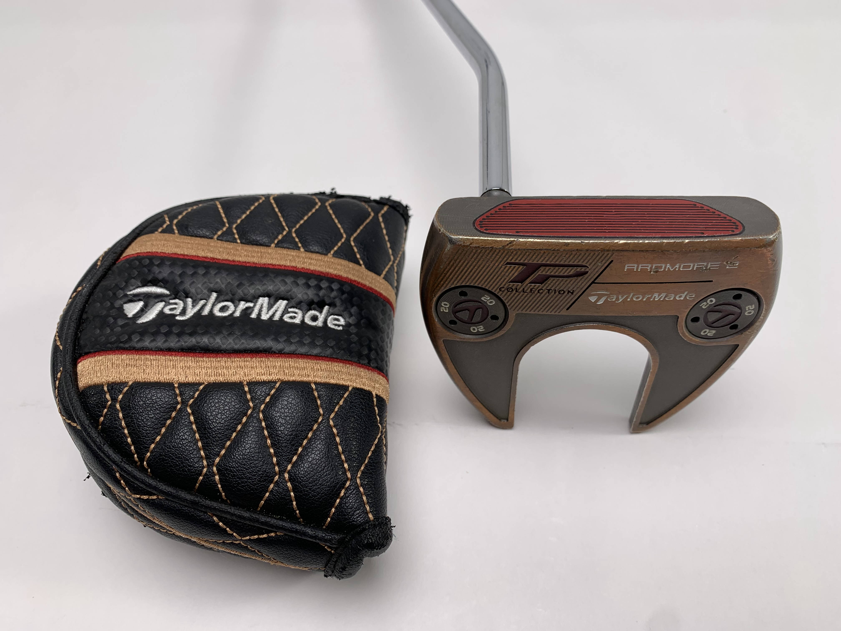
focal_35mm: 26
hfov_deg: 67.3
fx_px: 632
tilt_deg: -52.8
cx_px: 420
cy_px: 316
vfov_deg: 53.1
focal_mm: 4.25
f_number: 1.8
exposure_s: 1/162
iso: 25
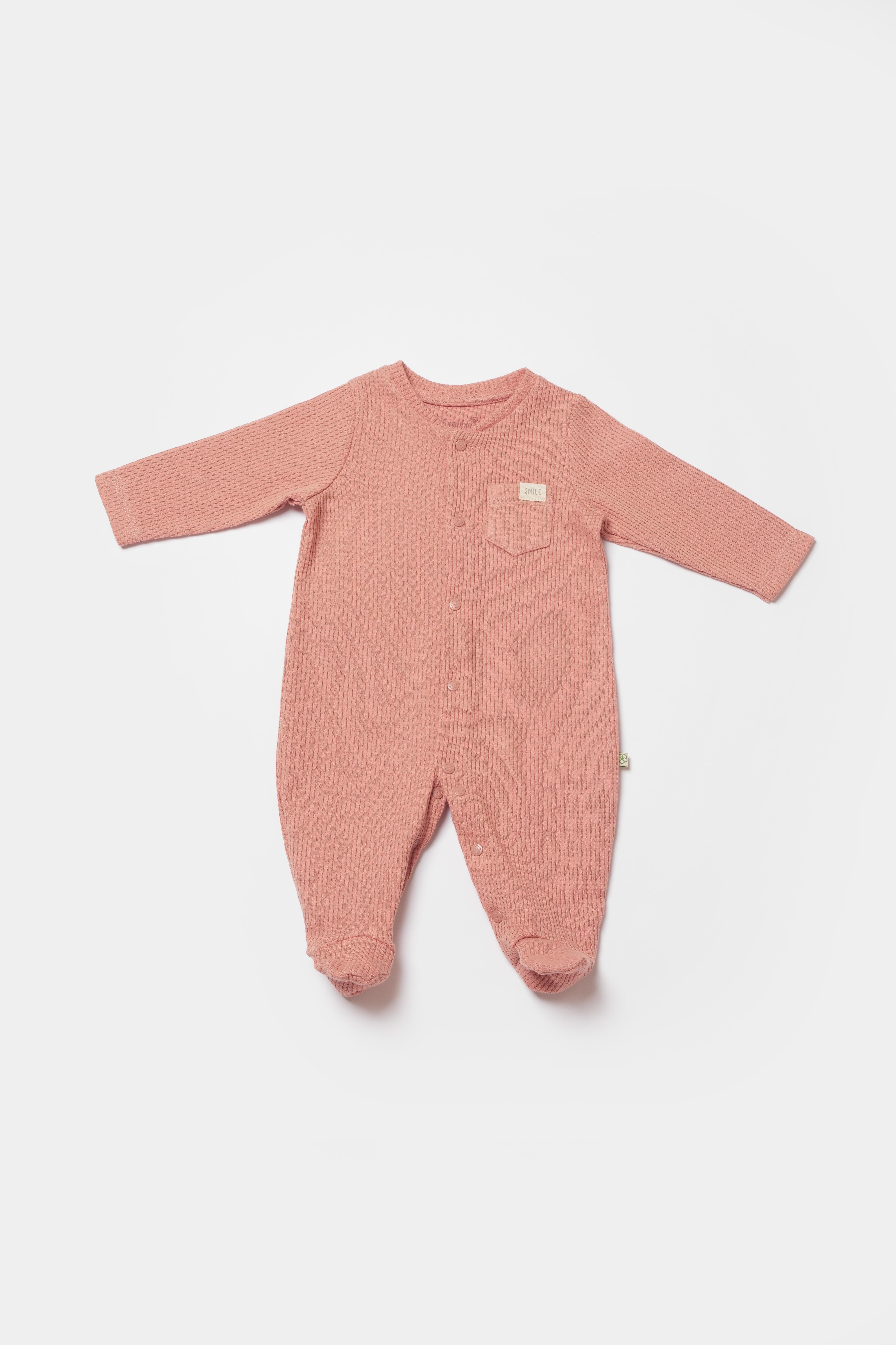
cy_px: 672
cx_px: 448
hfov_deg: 24.2
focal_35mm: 56
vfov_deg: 35.6
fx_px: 2091
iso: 125
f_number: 13
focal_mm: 37.4
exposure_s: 1/125
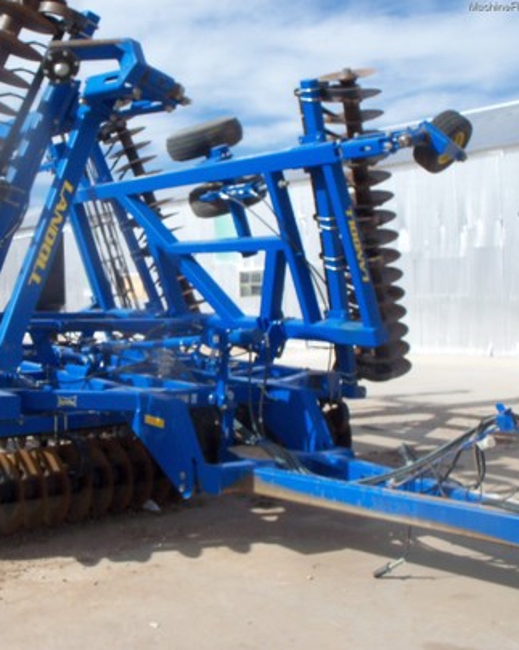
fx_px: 884
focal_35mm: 46
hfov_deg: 32.1
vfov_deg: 40.3
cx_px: 127
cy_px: 323
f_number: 5.5
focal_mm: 6.3
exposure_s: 1/400
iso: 80
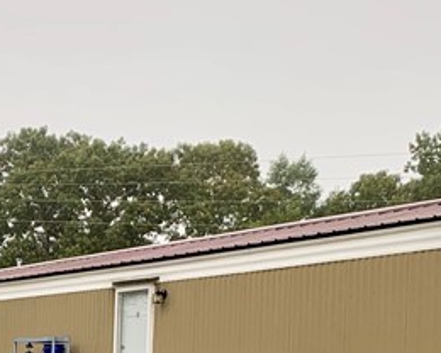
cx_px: -19
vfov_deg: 14.8
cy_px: 434
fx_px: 1305
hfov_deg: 18.6
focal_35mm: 100
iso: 32
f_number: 1.8
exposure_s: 1/122
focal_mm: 4.25
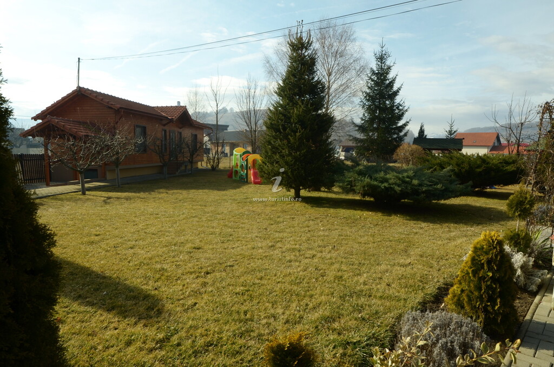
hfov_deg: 27.0
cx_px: 277
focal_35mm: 75
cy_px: 184
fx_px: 1152
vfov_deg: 18.1
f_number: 4
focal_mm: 50
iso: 100
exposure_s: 1/200
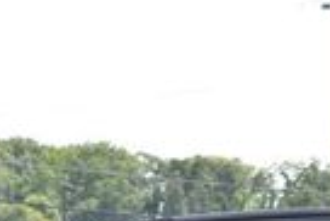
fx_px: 2459
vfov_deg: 5.1
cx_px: 87
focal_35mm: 268
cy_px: 345
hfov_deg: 7.7
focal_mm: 38
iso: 220
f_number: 8
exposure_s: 1/250
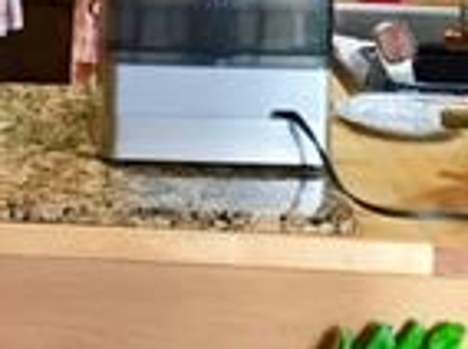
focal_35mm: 131
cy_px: -201
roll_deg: -1.9
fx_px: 1768
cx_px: -82
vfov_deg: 10.8
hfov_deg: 14.6
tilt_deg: -3.0
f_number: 2.2
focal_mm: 4.15
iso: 64
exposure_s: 1/15
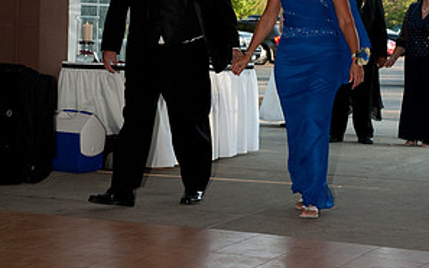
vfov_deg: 12.1
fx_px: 1263
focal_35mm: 108
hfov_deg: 19.3
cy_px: 27
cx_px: 214
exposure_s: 1/1250
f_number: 5.6
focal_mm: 70
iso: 1250
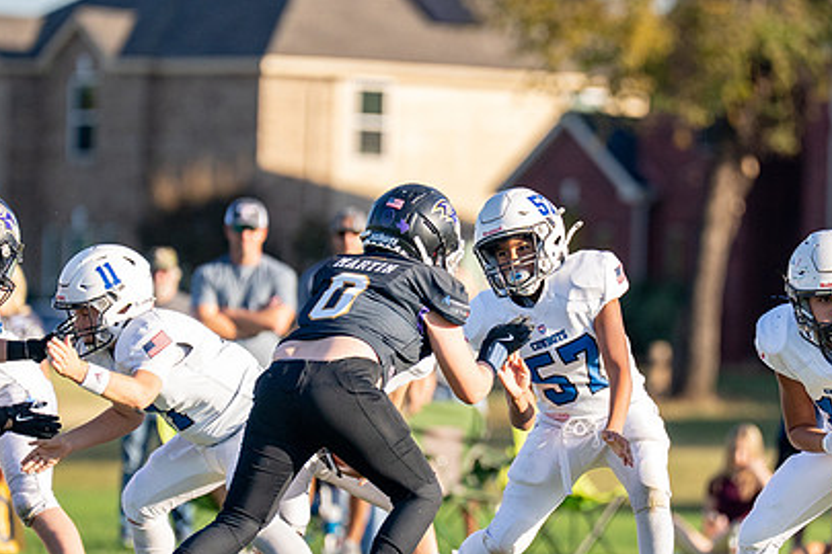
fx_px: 12086
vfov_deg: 2.6
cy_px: 403
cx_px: 482
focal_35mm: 523
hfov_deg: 3.9
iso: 400
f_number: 2.8
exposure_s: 1/4000
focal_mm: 200
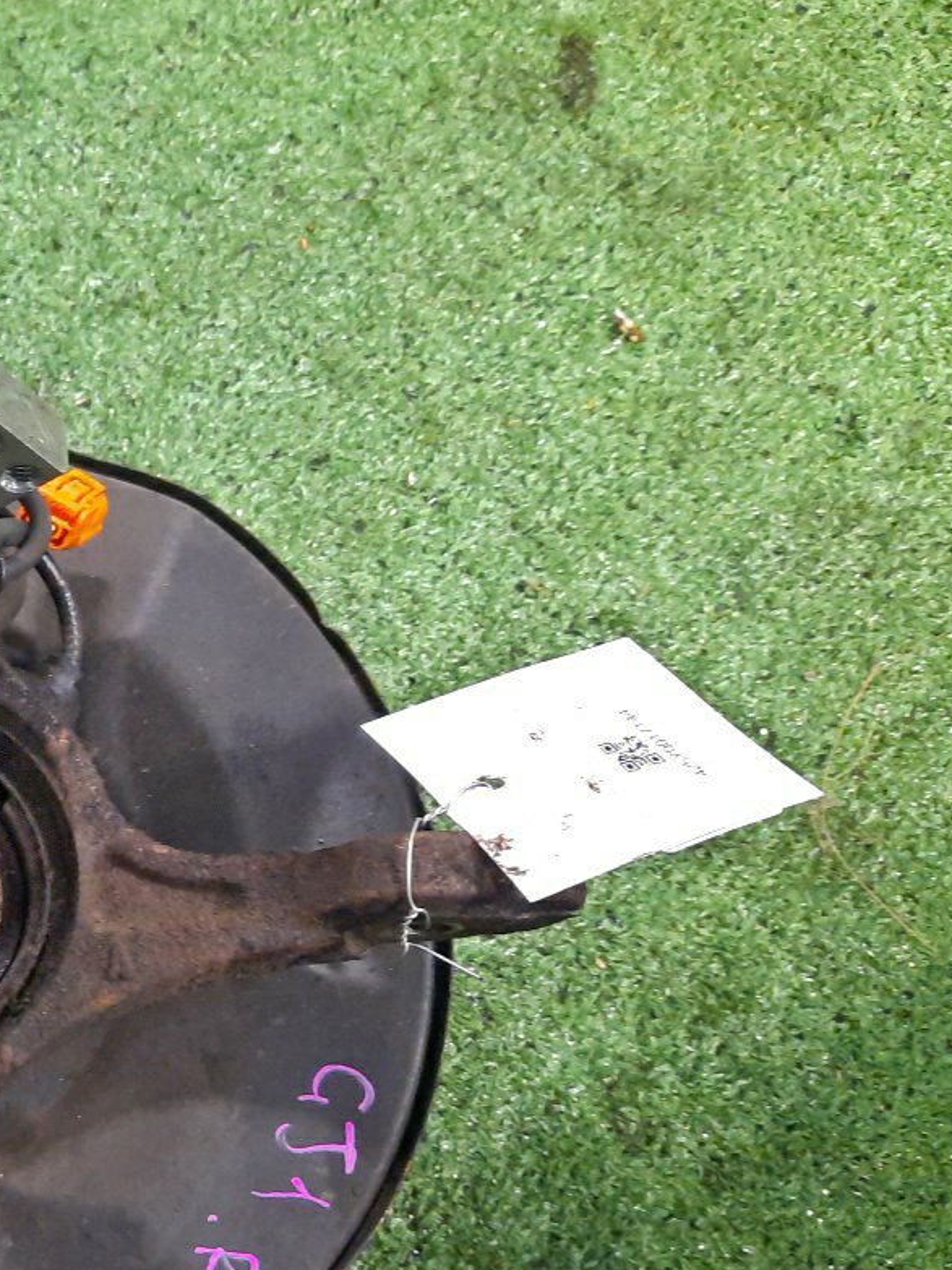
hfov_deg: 28.0
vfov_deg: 41.0
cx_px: -152
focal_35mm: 46
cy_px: 767
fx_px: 1687
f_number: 2
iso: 573
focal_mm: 4.6
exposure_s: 1/25
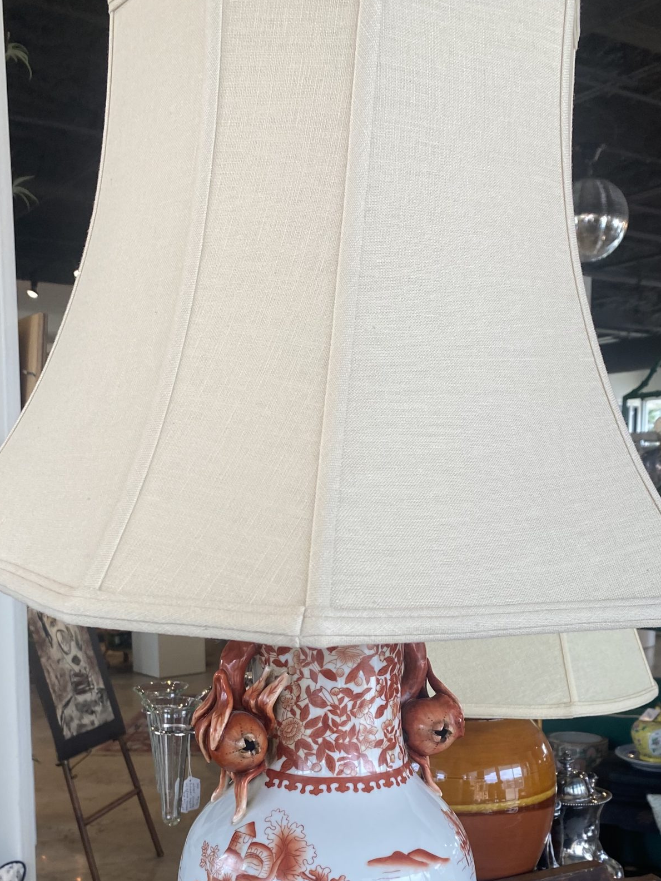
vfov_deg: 43.1
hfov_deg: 34.4
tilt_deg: -8.1
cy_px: 678
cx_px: 332
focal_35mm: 42
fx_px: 1069
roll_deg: -0.8
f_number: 1.8
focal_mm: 4.25
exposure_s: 1/120
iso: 80
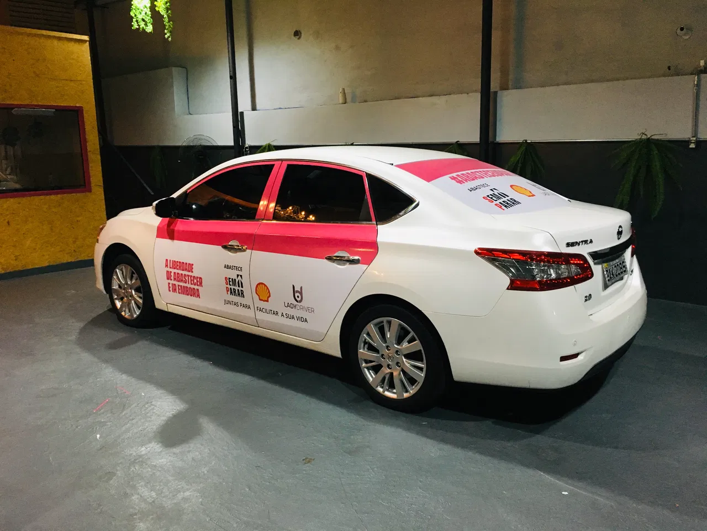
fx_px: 592
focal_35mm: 29
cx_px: 354
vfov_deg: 48.2
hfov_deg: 61.7
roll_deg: +0.0
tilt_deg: -9.5
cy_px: 266
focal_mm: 4.15
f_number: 2.2
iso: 160
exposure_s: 1/30
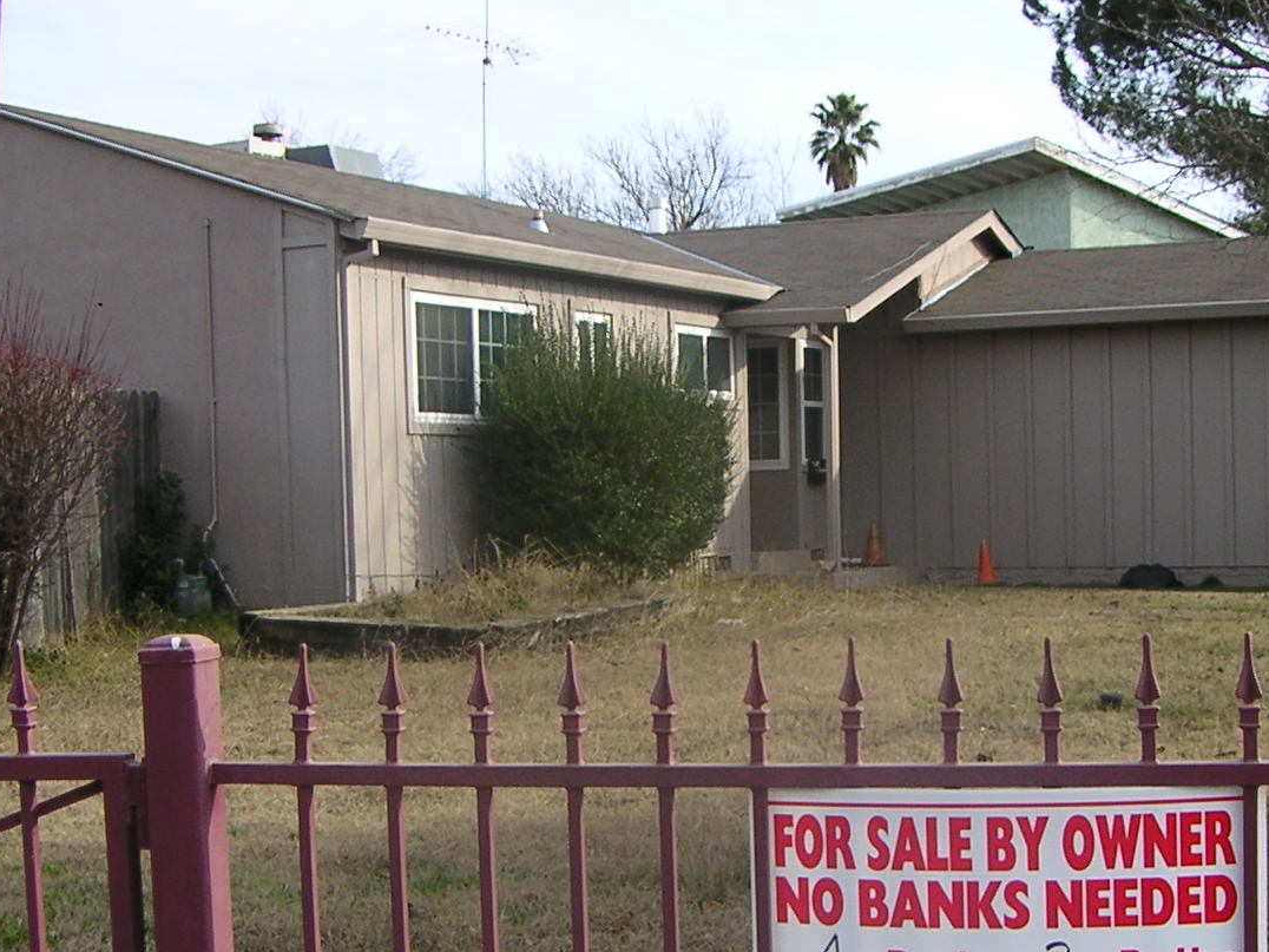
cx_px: 763
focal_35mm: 58
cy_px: 585
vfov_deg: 25.2
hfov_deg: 33.1
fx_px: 2126
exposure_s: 1/750
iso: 64
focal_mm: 5.1
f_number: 2.8
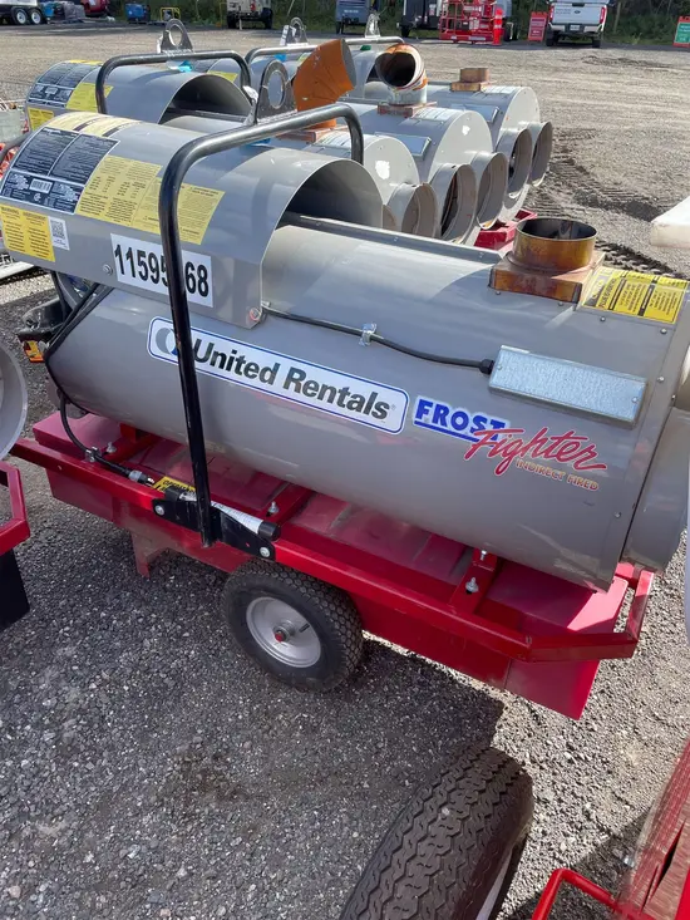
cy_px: 460
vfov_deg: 67.3
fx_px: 691
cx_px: 345
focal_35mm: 26
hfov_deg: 53.1
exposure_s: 1/774
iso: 32
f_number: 1.6
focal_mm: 4.2
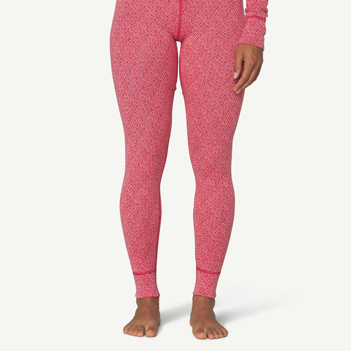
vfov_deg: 11.1
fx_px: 1801
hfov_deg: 11.1
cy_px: 120
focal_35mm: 157
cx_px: 175
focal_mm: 123
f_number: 7.1
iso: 160
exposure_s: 1/160
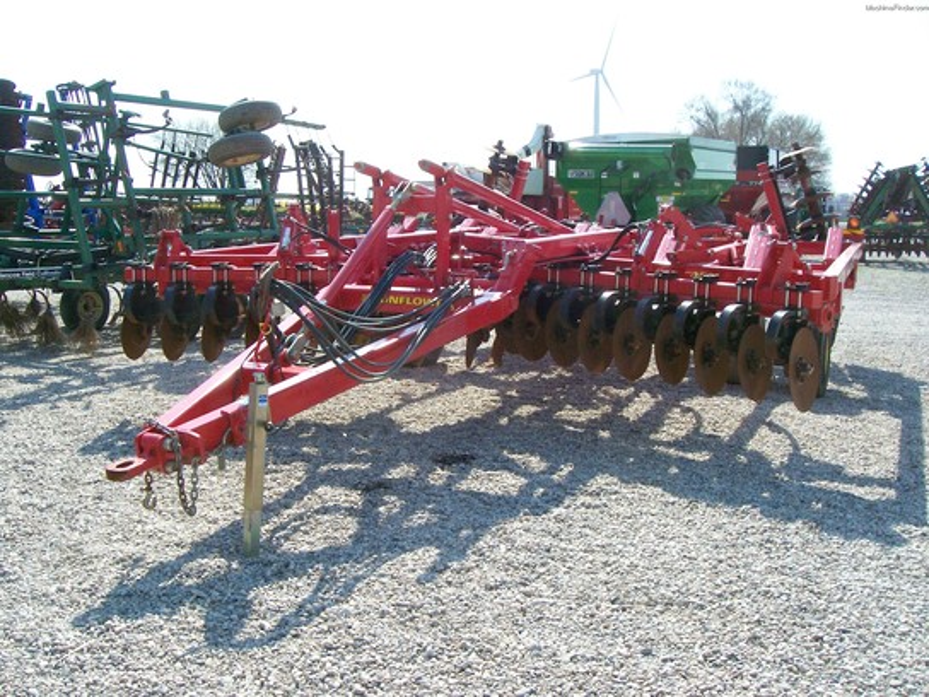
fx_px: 912
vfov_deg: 41.8
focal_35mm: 34
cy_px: 348
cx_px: 464
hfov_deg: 54.0
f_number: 5.1
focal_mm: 5.6
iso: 80
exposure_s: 1/468
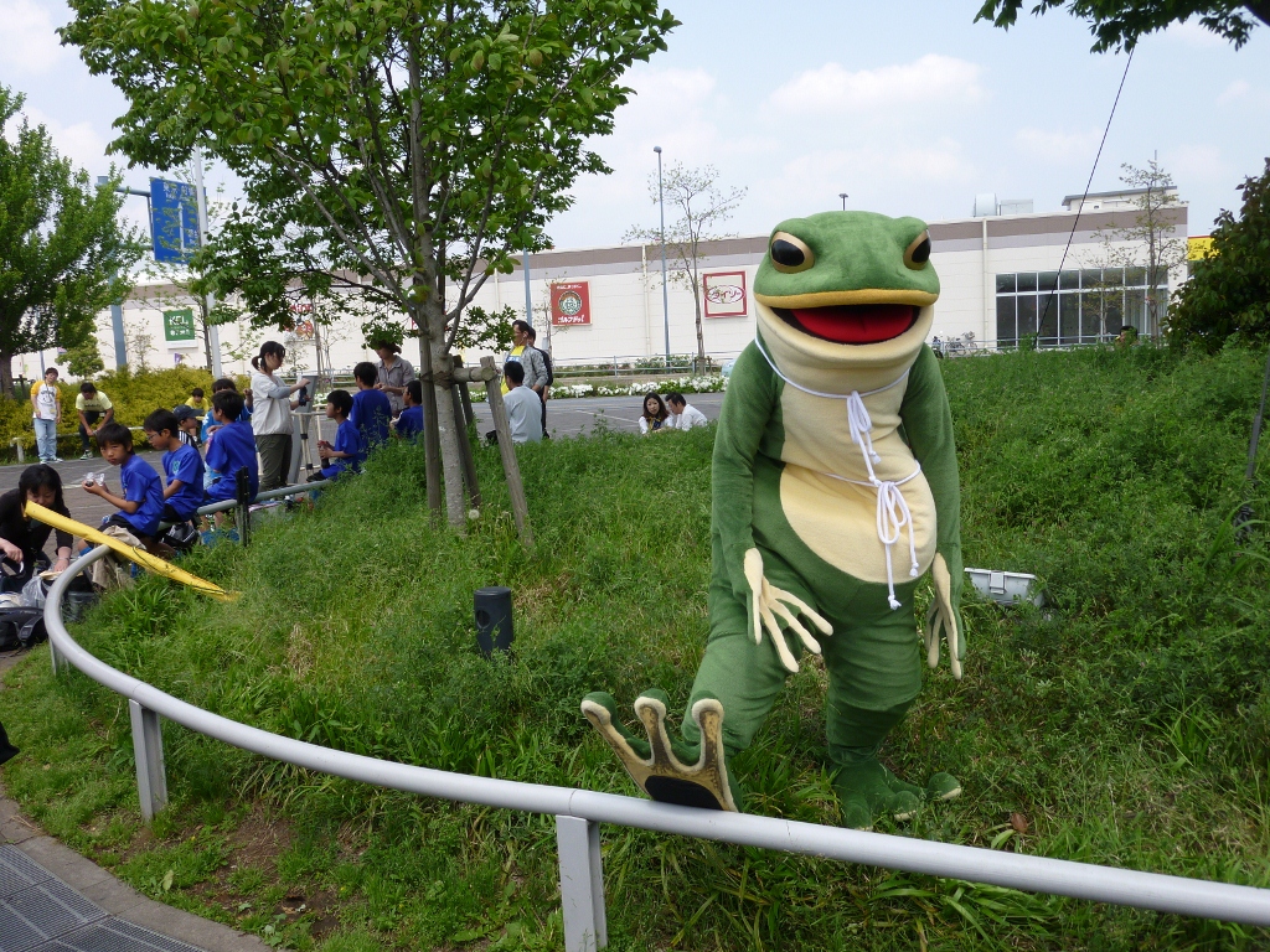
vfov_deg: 48.2
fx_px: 1064
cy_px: 476
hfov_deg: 61.7
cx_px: 635
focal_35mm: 29
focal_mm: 5.2
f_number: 3.5
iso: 80
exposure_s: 1/400
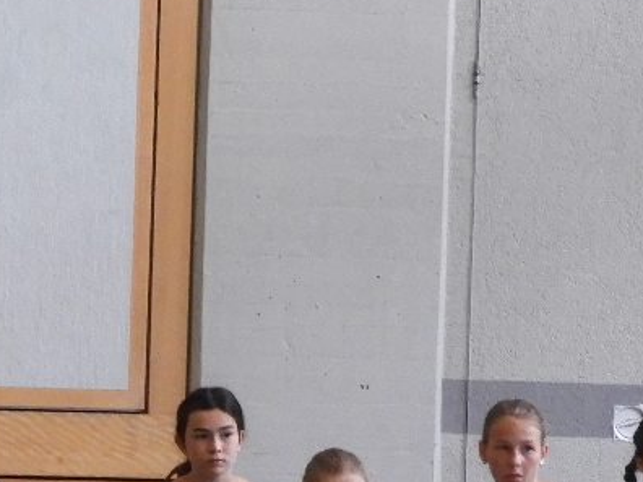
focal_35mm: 545
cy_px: 742
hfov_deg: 3.6
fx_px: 10123
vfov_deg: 2.7
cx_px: -333
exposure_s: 1/40
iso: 400
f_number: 5
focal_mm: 24.2
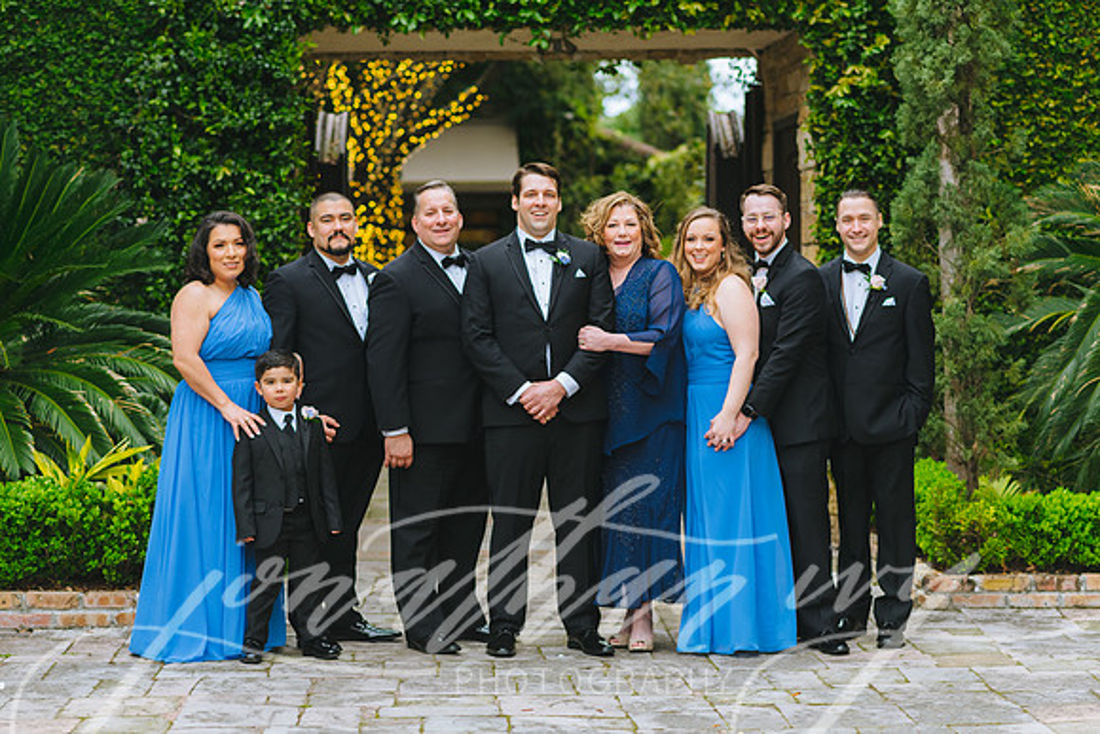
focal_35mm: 89
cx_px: 530
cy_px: 376
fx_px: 2712
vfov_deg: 15.4
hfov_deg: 22.9
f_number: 2.8
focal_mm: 85
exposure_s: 1/800
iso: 400
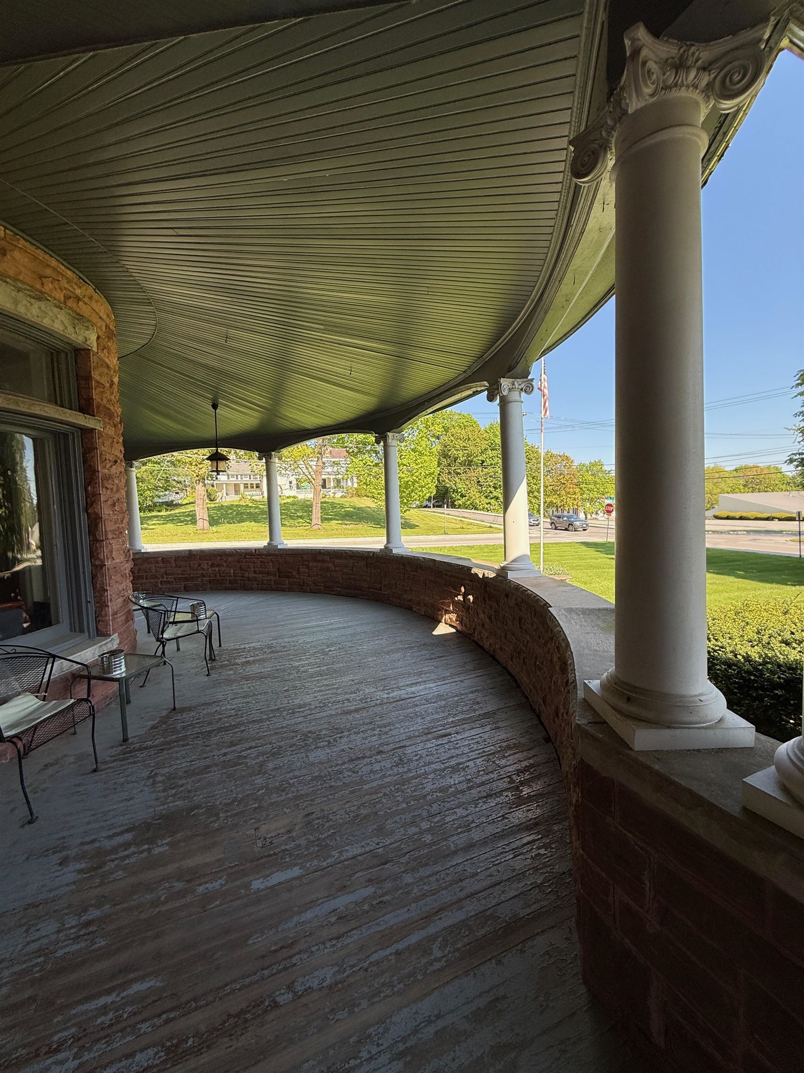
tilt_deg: -3.7
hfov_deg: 85.7
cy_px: 536
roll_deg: +2.0
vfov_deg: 102.1
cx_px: 402
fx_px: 434
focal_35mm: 14
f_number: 2.2
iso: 64
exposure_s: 1/479
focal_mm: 2.22
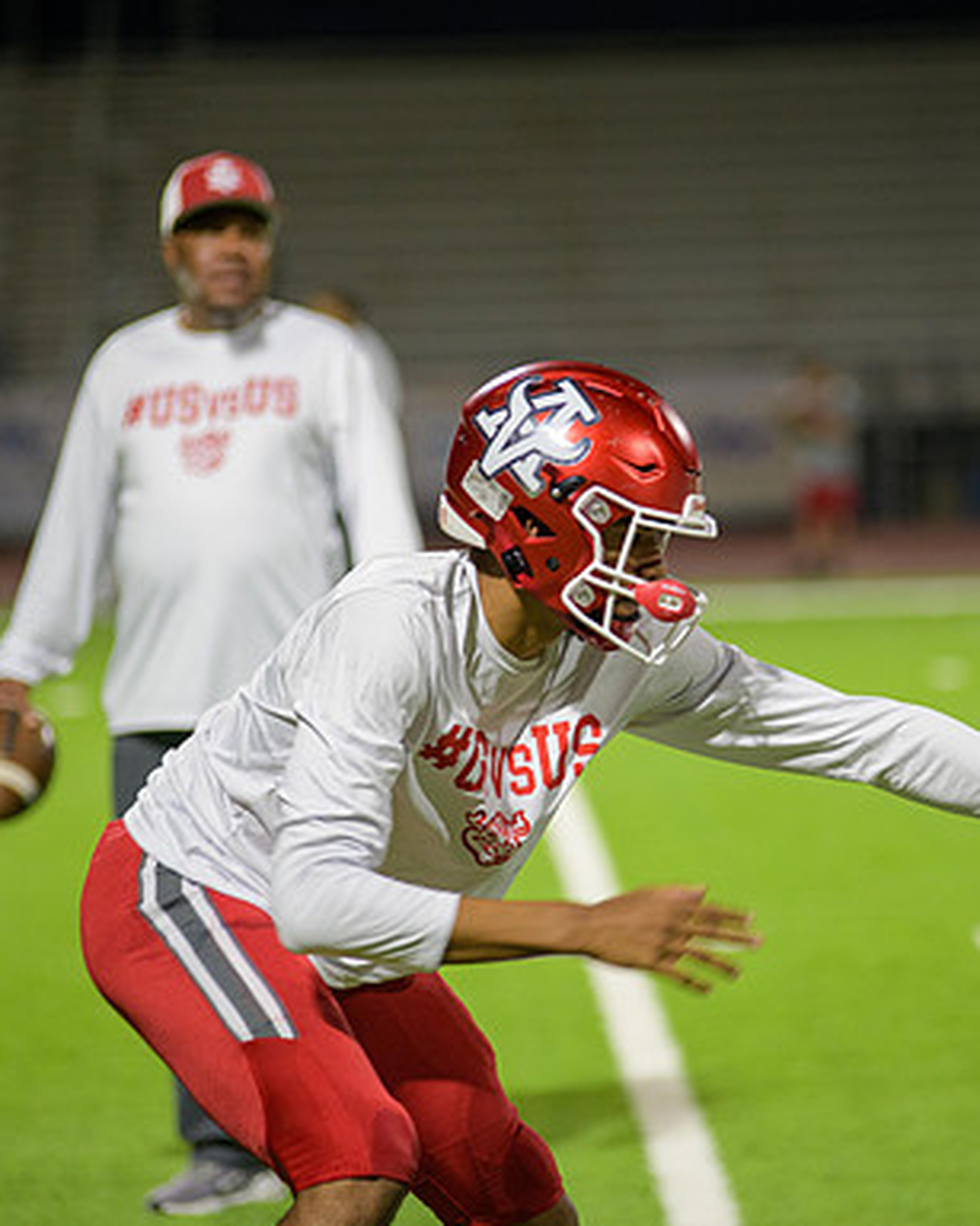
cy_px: 615
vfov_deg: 8.0
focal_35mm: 241
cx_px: 584
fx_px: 8741
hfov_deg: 6.4
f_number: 2.8
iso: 1250
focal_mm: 170
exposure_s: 1/250
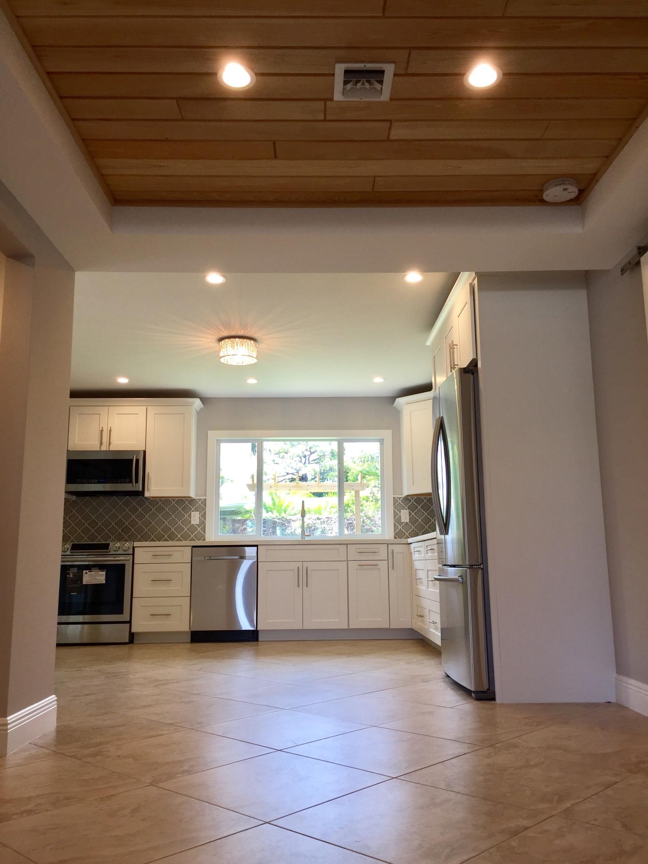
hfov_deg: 48.2
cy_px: 432
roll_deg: -0.4
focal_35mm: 29
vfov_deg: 61.7
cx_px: 324
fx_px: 724
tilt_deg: +10.3
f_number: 2.2
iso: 40
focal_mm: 4.15
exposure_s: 1/60
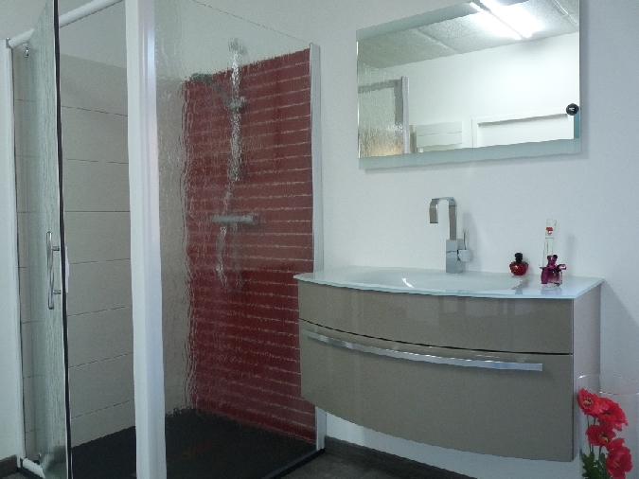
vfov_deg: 48.2
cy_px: 240
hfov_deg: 61.7
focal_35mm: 29
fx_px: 535
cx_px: 320
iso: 250
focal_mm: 5.1
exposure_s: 1/30
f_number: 2.8
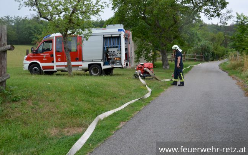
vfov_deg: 29.8
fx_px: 290
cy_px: 75
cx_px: 124
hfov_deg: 46.2
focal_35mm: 43
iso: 200
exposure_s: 1/125
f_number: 5.6
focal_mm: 28
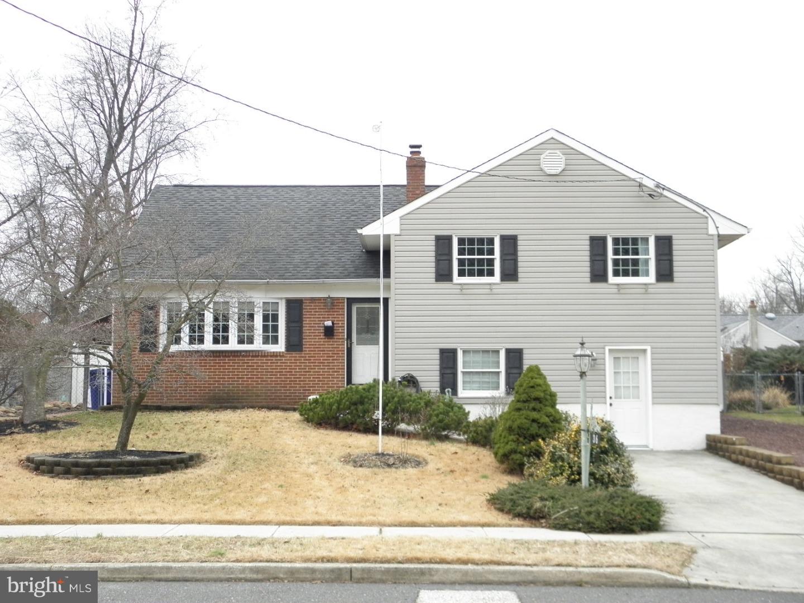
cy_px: 302
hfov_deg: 42.9
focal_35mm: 44
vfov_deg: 32.9
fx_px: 1022
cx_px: 402
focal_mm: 7.9
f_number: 3.9
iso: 200
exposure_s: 1/30
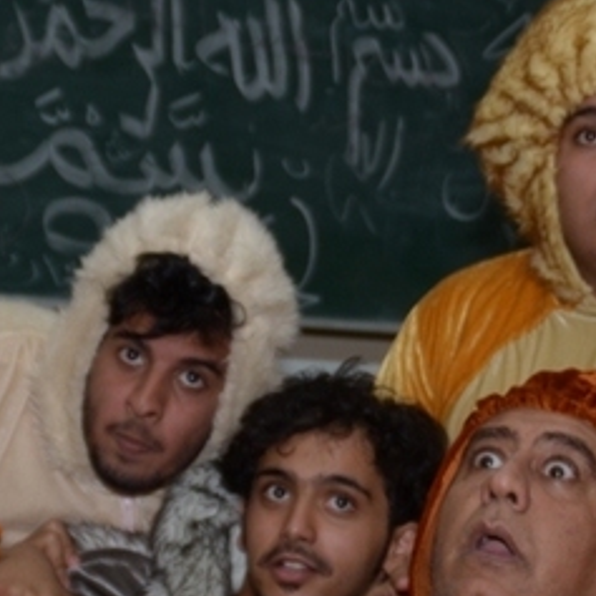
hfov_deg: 13.3
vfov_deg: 13.3
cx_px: 380
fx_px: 2557
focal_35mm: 131
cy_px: 386
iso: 200
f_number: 5
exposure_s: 1/60
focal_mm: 35
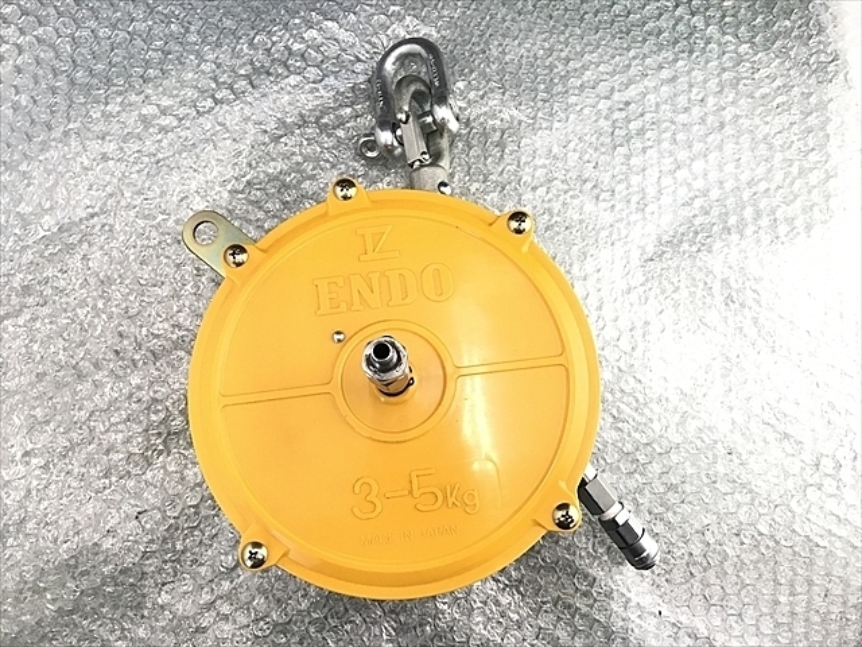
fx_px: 697
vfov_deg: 49.7
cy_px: 324
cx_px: 431
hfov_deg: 63.4
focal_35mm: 28
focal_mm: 3.99
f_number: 1.8
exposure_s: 1/33
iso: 32
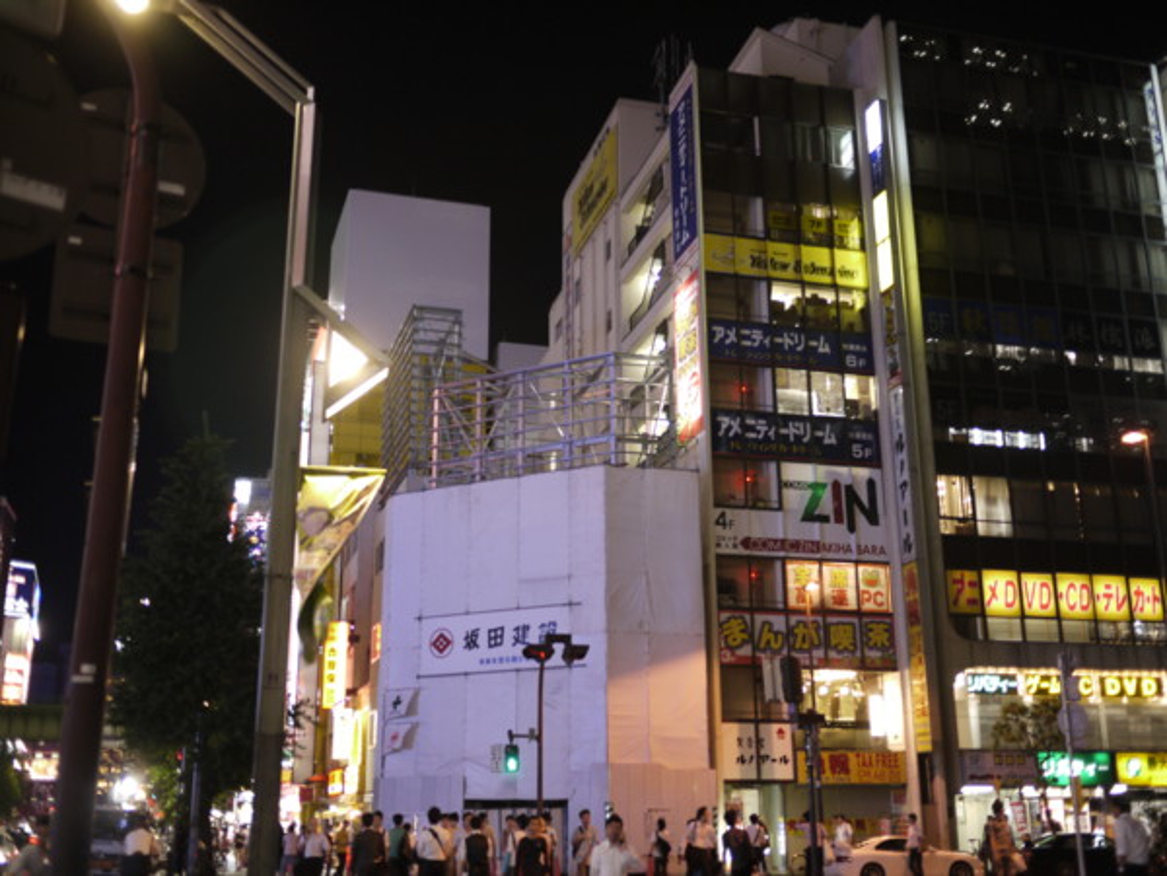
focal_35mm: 40
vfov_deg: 36.0
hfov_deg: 46.8
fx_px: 1349
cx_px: 584
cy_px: 438
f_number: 1.7
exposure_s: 1/30
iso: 250
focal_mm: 20
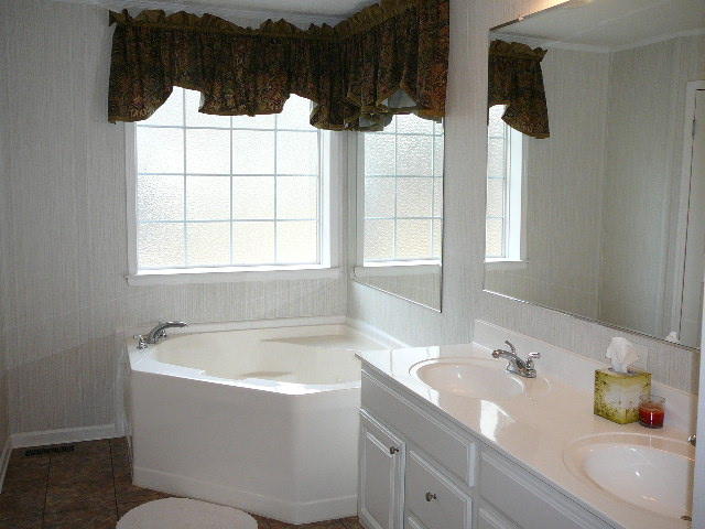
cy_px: 264
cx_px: 352
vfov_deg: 40.7
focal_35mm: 35
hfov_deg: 52.6
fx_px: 713
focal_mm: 5.2
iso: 80
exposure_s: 1/60
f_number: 2.8
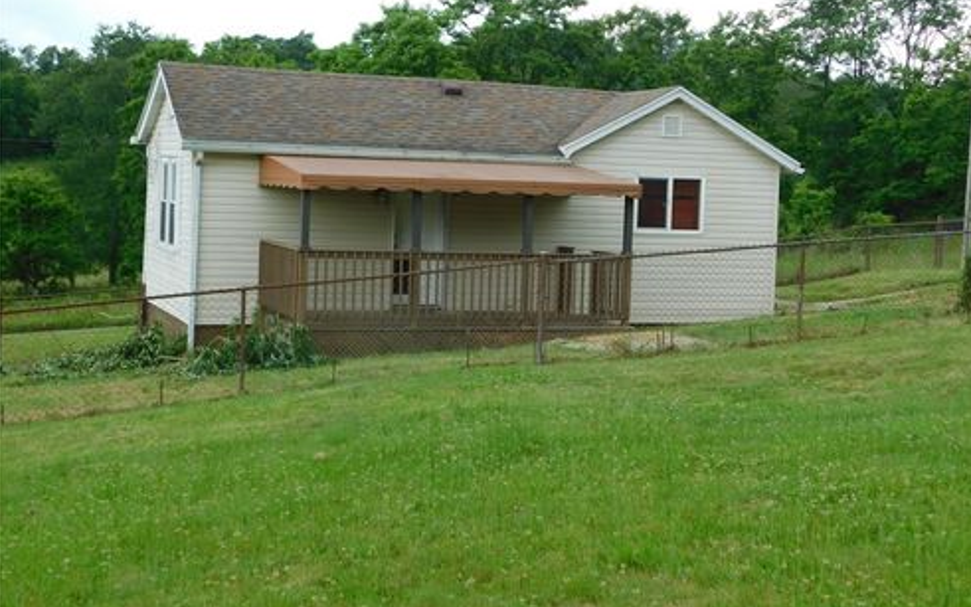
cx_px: 492
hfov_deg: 36.9
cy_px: 254
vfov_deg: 23.5
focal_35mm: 55
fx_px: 1456
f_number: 3.8
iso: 125
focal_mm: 9
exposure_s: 1/200
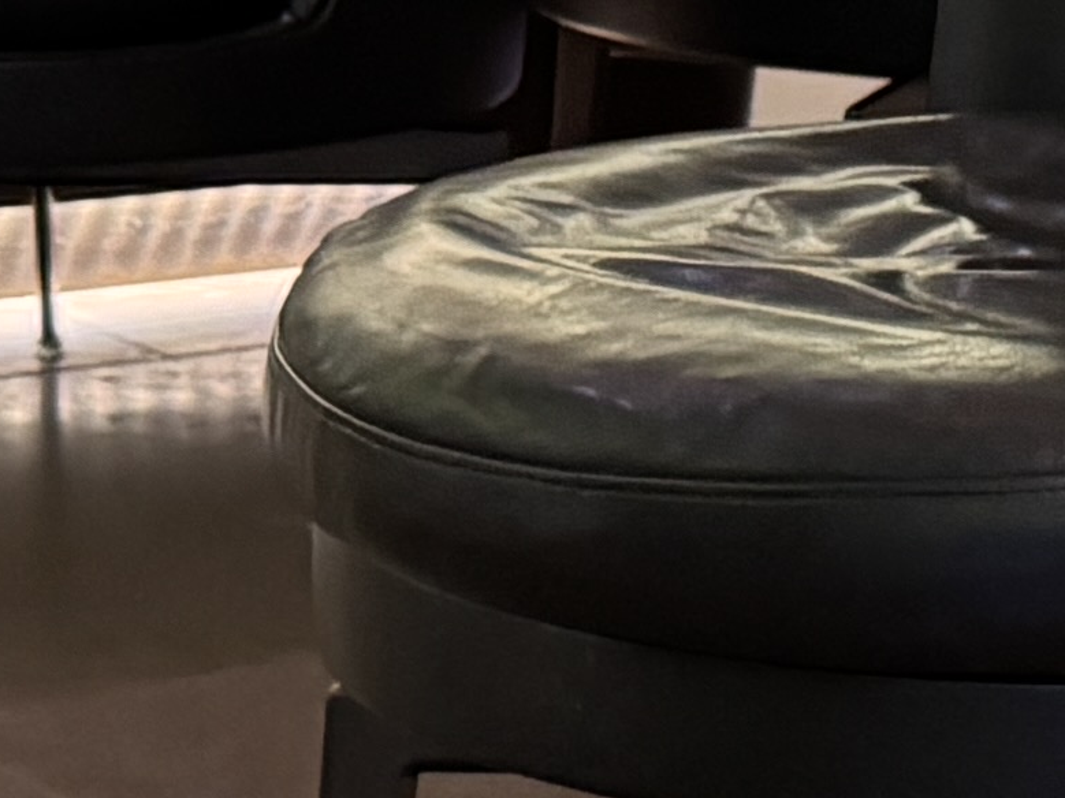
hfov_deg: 10.5
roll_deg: -2.6
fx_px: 5414
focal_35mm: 176
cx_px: 1940
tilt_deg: -11.8
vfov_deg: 8.4
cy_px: 336
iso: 640
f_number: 1.78
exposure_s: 1/33
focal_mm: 6.76
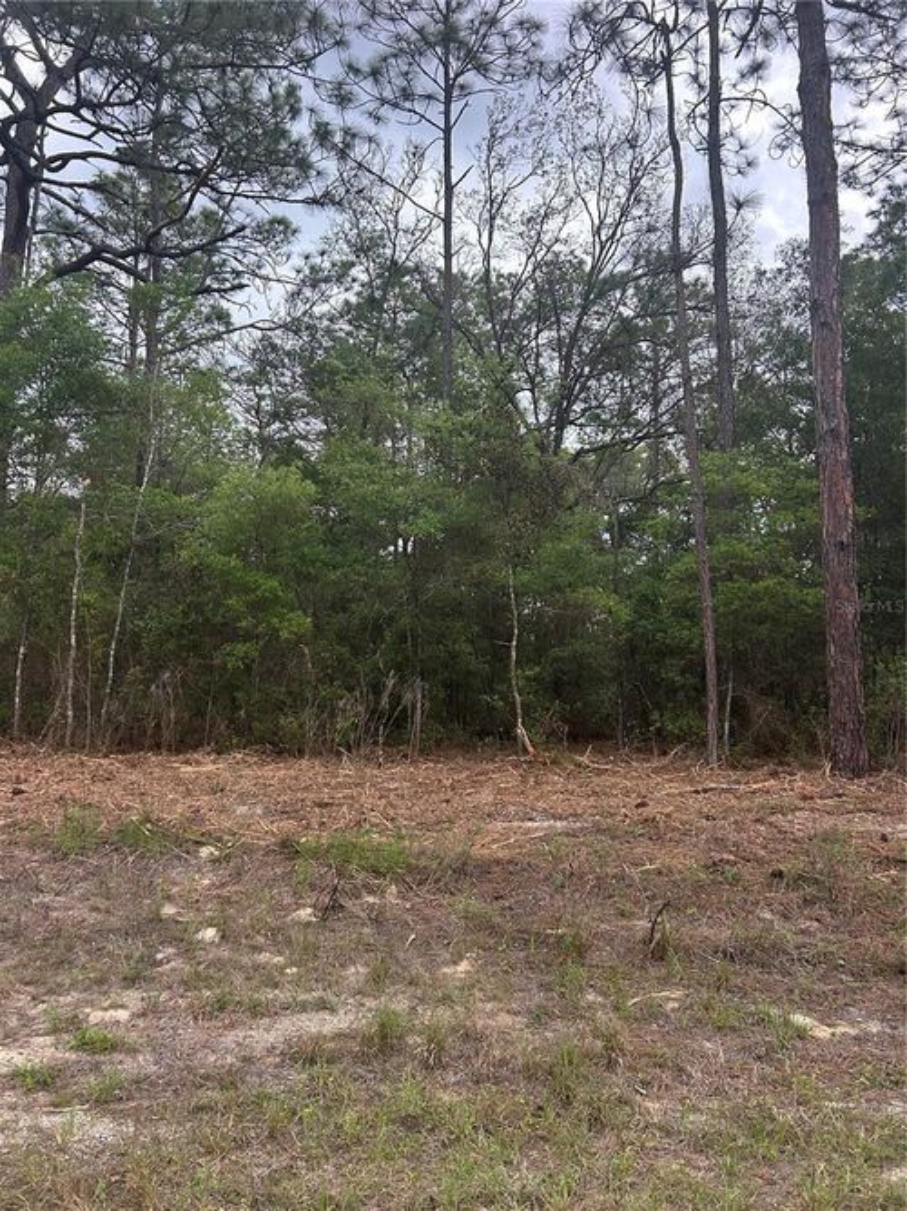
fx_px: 909
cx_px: 454
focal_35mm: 26
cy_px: 606
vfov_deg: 67.3
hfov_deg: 53.0
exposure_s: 1/60
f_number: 1.5
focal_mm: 5.7
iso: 160
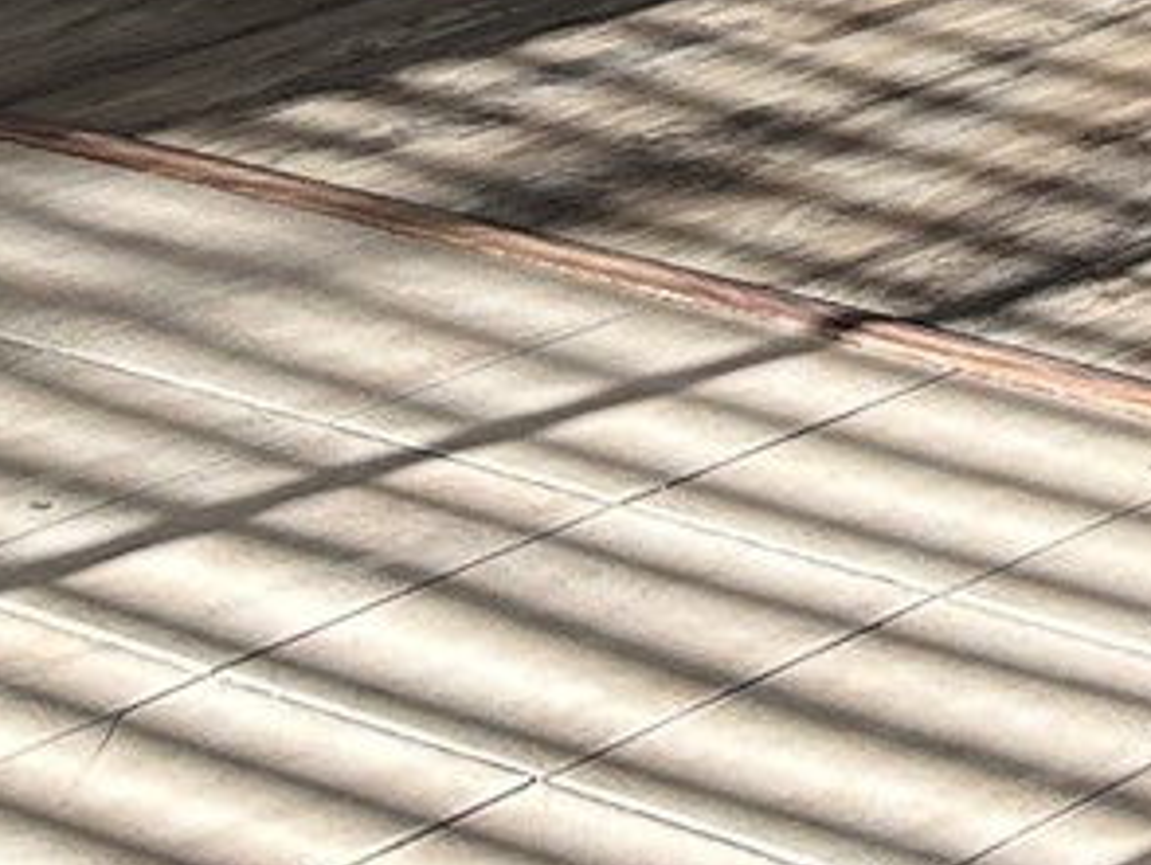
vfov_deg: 8.2
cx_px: 2991
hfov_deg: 10.0
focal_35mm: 167
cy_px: -1186
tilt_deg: -5.6
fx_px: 5557
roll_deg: +0.0
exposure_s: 1/355
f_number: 1.78
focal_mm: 6.86
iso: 80
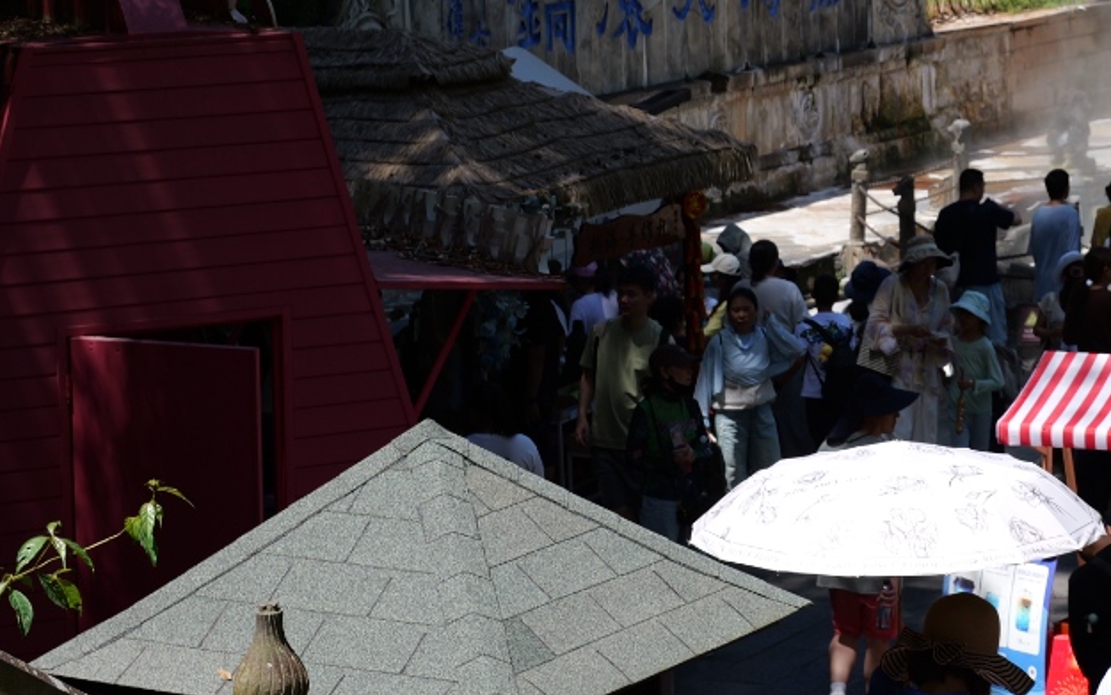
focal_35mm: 120
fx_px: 3634
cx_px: 1115
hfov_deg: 17.0
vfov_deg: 10.8
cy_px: 2
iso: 100
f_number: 7.1
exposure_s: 1/200
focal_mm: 46
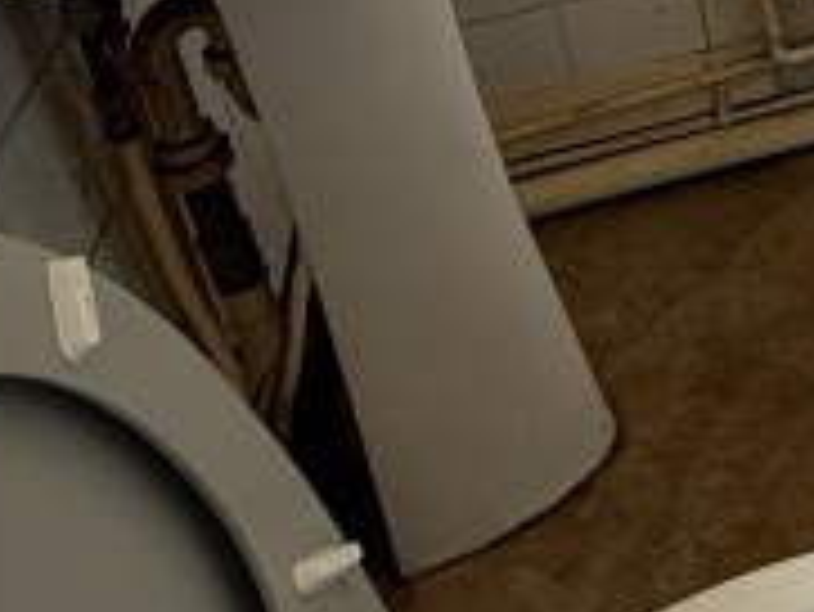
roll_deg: +7.4
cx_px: 1156
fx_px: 1859
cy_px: -346
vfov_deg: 16.7
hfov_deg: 21.5
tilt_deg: -22.3
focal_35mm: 79
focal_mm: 2.22
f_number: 2.2
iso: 160
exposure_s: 1/99
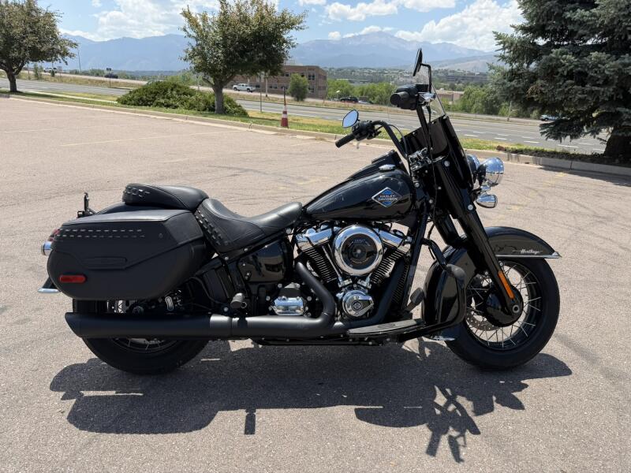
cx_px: 316
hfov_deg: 71.6
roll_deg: -2.0
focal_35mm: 24
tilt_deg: -17.3
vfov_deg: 56.8
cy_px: 236
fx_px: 437
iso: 80
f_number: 1.78
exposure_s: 1/3021
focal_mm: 6.76
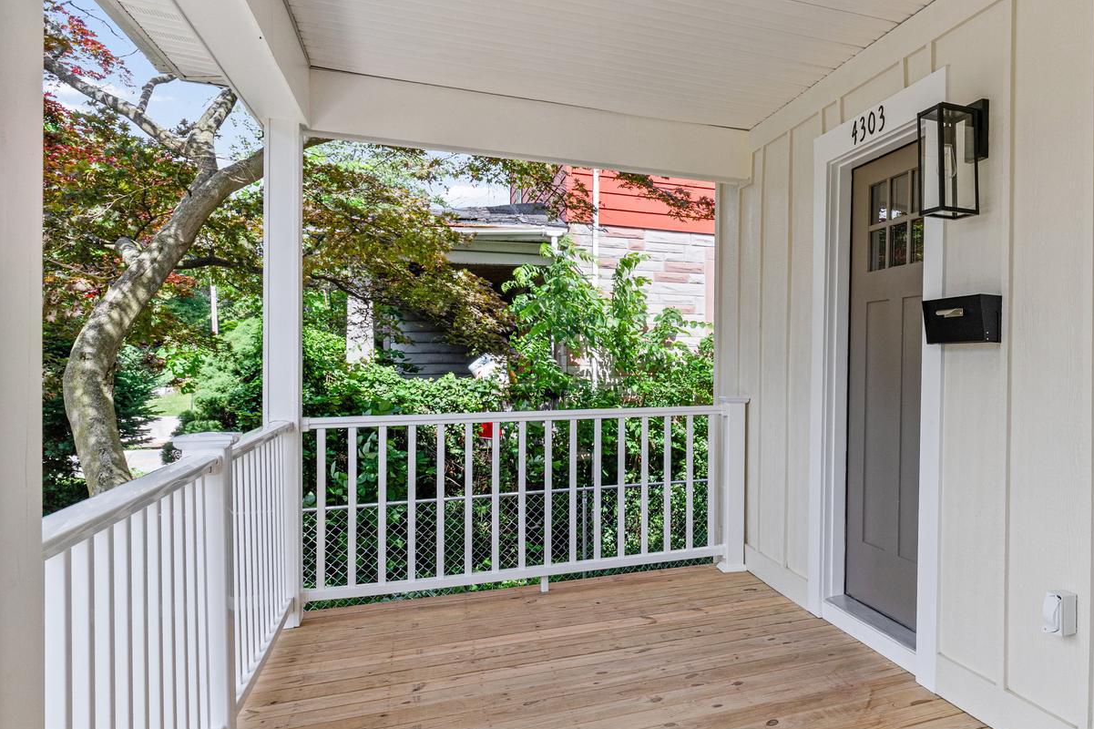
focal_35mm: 29
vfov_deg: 44.8
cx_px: 915
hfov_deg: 57.6
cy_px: 314
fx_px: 881
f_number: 8
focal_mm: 17
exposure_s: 1/320
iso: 250
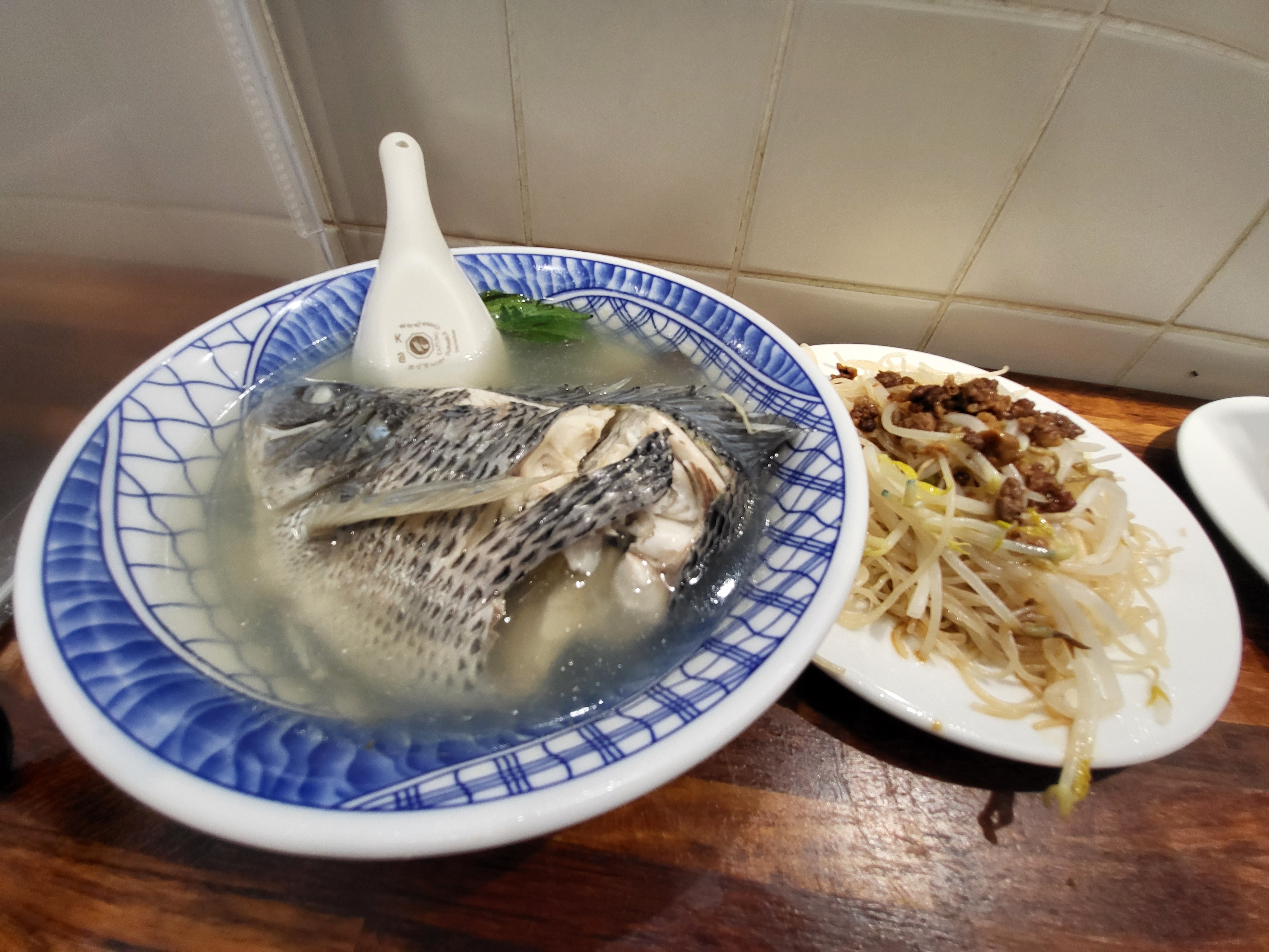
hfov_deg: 106.2
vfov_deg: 89.9
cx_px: 634
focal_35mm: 13
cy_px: 476
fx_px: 477
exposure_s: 1/60
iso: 200
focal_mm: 1.74
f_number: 2.2
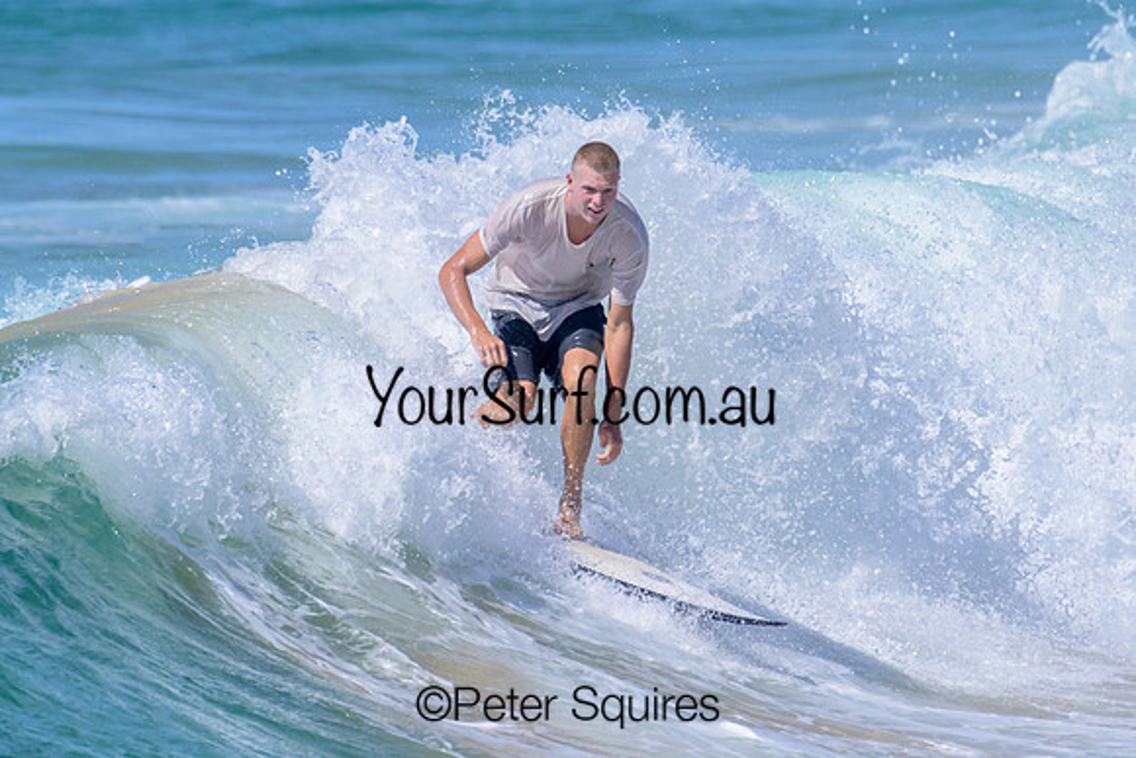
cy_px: 239
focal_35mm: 1095
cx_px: 516
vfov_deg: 1.3
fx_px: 34552
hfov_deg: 1.9
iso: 720
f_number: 11
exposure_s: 1/2000
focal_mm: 800
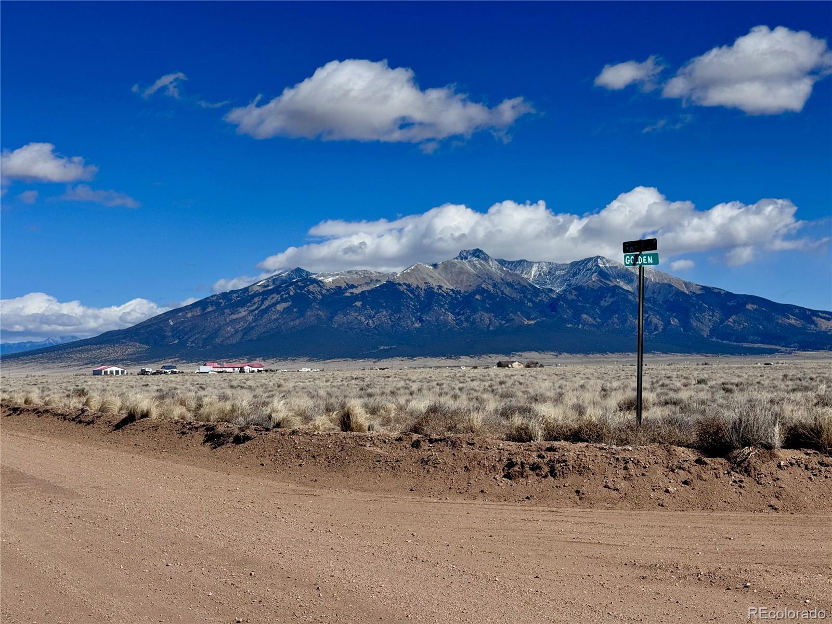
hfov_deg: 39.7
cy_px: 312
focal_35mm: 48
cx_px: 416
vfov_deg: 30.3
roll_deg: +0.7
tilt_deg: +1.9
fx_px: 1154
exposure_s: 1/9009
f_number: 1.78
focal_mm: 6.76
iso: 64
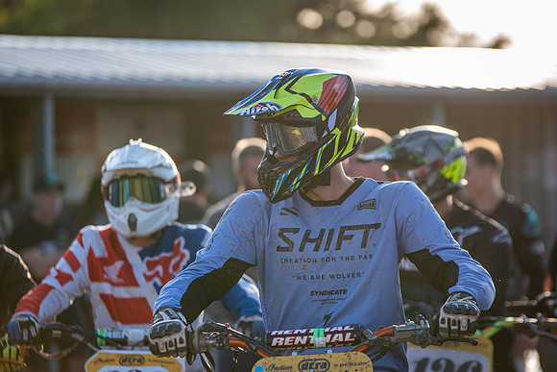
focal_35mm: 212
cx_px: 268
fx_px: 3281
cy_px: 178
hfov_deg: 9.7
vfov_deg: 6.5
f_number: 2.8
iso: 320
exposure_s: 1/1250
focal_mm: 160
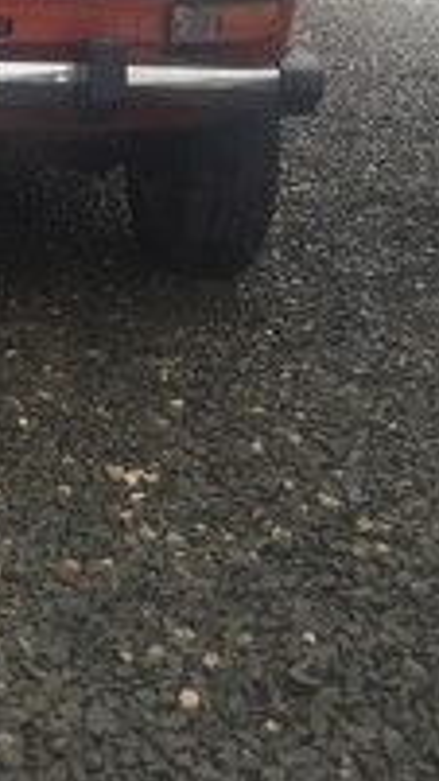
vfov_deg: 25.5
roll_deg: +0.7
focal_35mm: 78
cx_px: -194
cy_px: -47
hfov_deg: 14.6
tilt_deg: -4.0
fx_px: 1615
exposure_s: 1/102
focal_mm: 4.15
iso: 32
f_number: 2.2
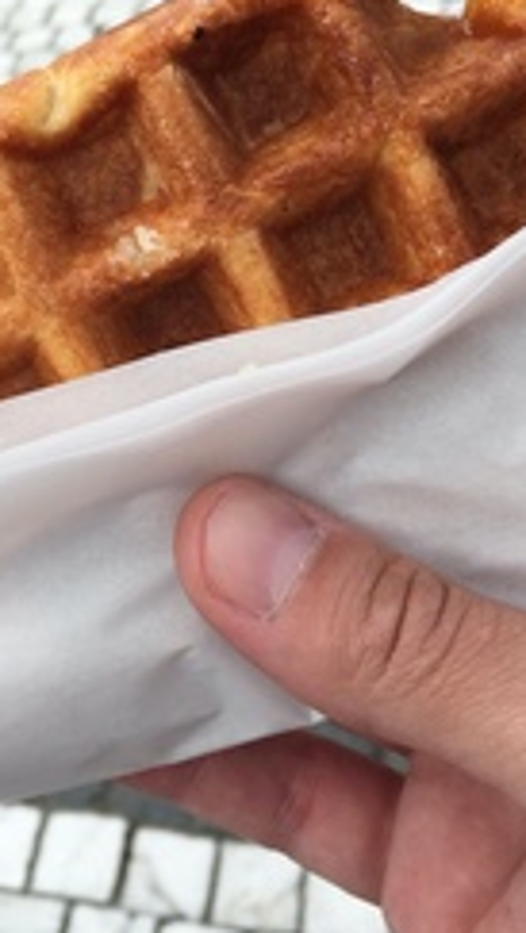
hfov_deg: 23.1
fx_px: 1287
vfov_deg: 39.1
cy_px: 273
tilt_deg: -38.4
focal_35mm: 52
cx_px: 257
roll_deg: +2.0
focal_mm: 4.15
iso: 25
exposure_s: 1/541
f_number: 2.2
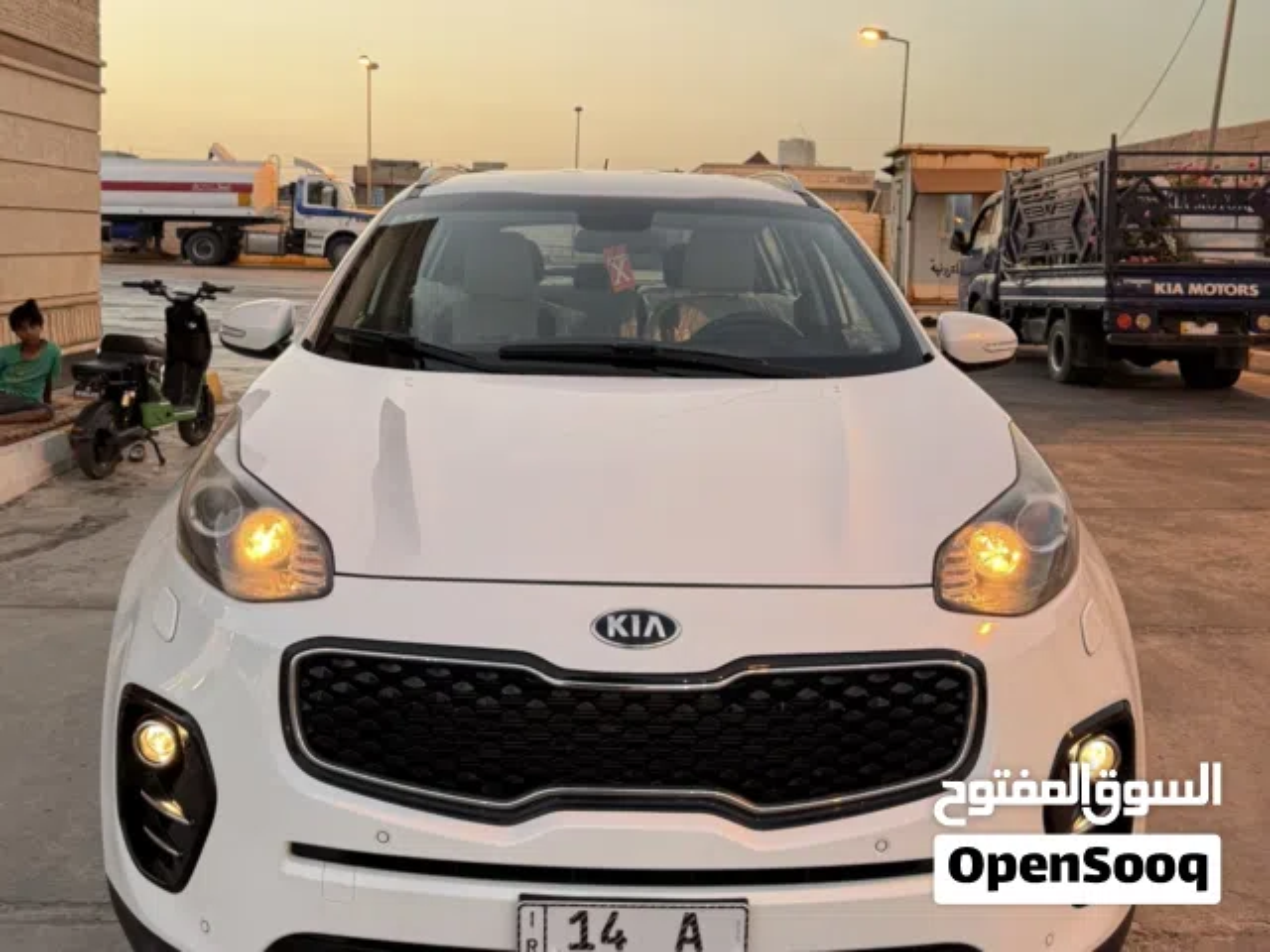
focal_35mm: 24
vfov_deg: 56.8
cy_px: 476
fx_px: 881
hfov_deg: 71.6
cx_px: 635
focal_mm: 6.76
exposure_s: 1/100
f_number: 1.78
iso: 200
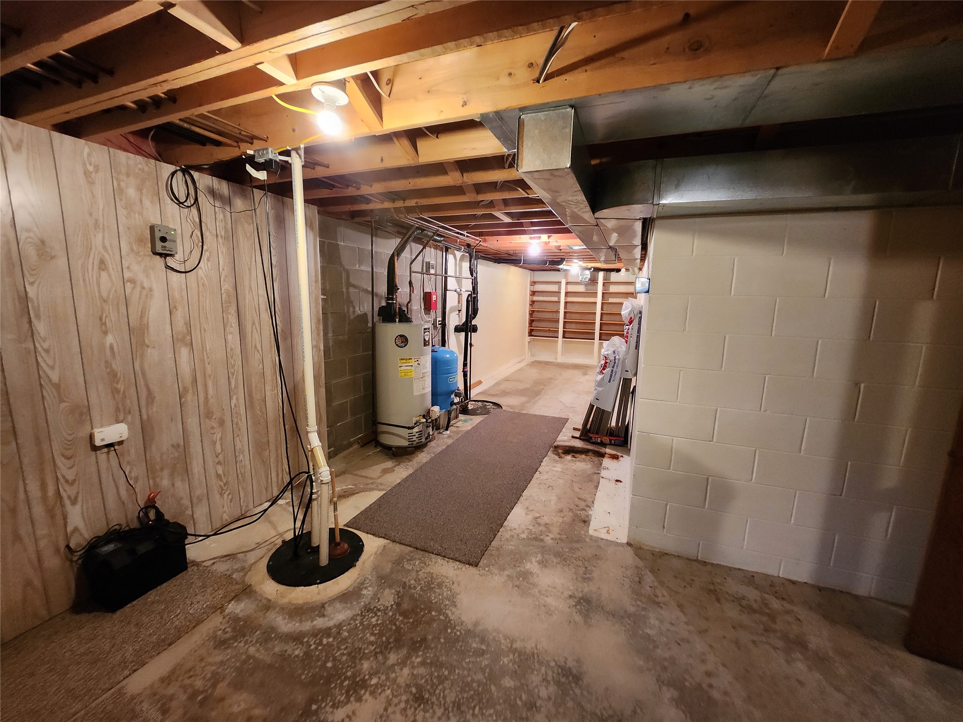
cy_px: 361
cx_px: 482
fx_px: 362
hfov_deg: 106.2
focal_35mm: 13
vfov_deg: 89.9
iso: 500
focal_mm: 1.7
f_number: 2.2
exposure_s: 1/30
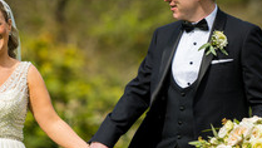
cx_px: 108
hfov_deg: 6.5
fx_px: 2302
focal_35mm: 331
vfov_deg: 3.7
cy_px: 119
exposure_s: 1/1250
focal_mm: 165
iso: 100
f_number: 2.8
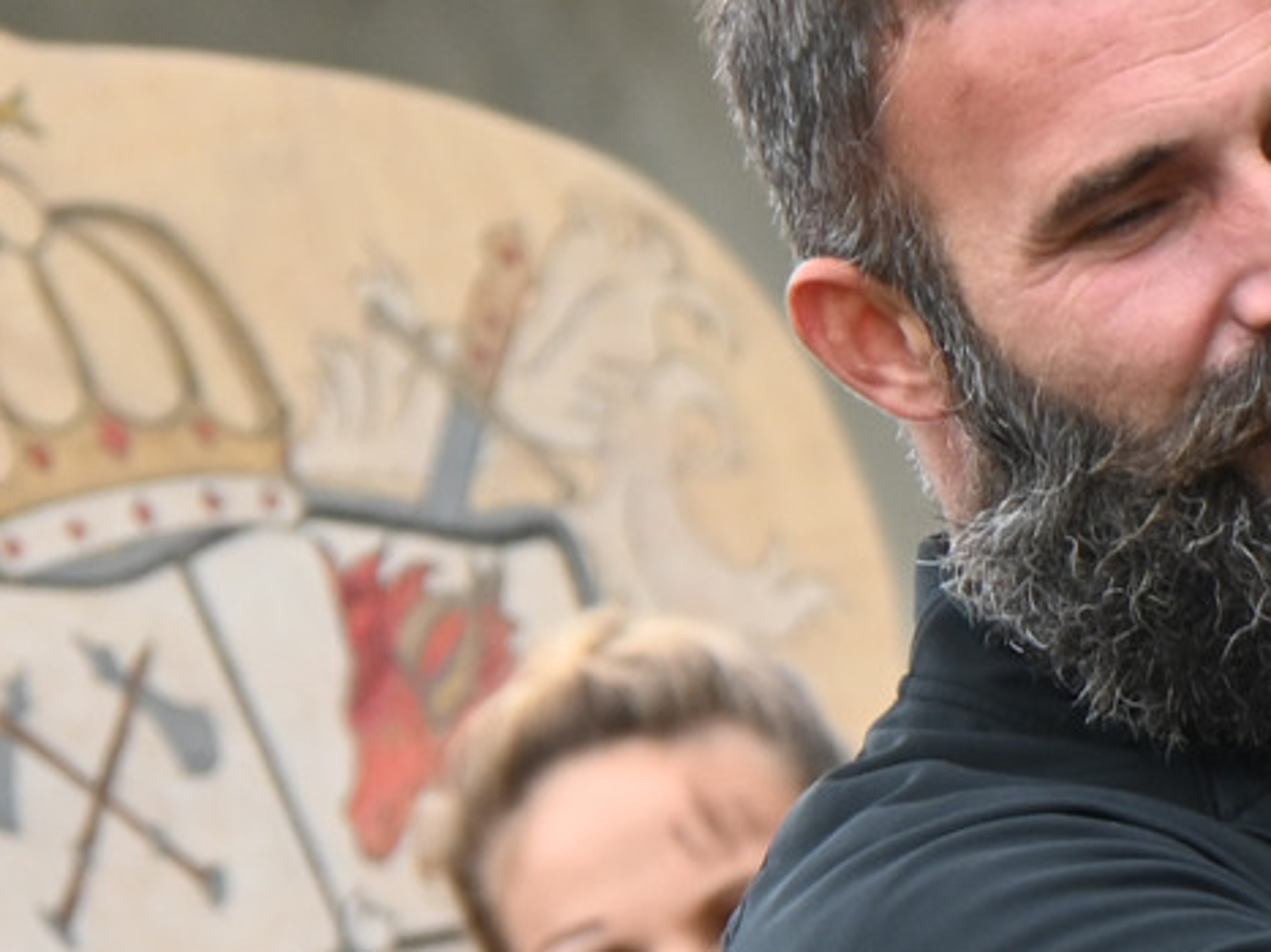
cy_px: 536
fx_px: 54401
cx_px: 1943
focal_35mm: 1482
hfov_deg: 1.3
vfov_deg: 1.0
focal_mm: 250
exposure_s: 1/250
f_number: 6.3
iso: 450
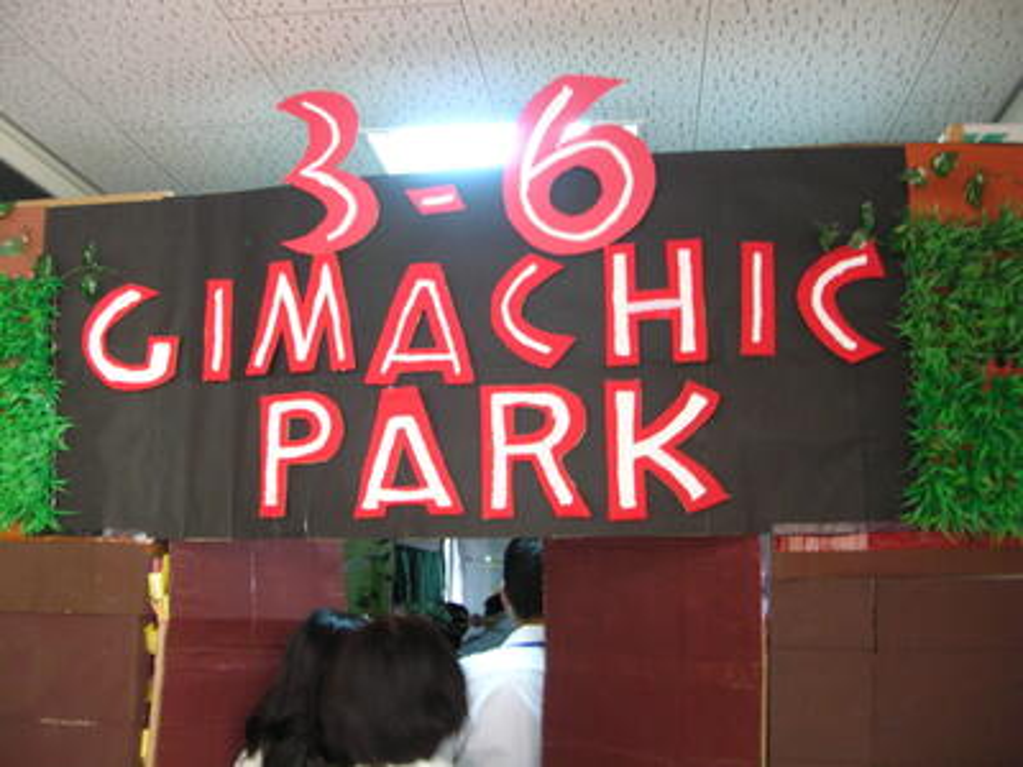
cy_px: 384
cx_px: 512
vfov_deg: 40.7
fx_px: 1034
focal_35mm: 35
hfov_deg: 52.6
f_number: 2.8
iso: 114
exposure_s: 1/6.1
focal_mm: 5.8
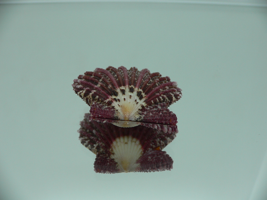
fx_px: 270
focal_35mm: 35
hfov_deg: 52.6
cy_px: 100
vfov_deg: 40.7
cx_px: 134
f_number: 2.8
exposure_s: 1/60
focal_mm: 4.6
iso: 80
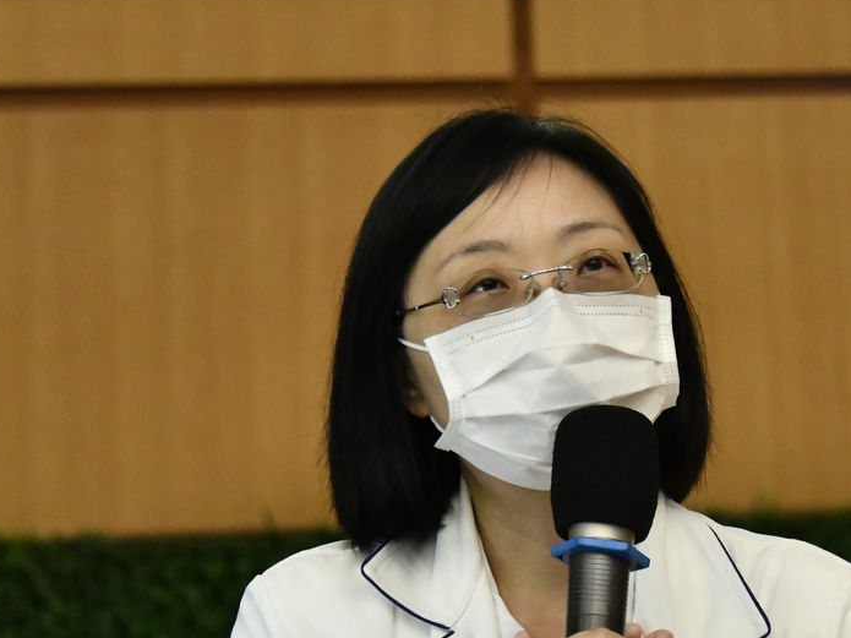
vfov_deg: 6.0
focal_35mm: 248
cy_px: 507
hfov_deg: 8.0
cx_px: 649
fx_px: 6096
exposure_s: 1/100
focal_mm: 112
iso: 6400
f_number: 5.3
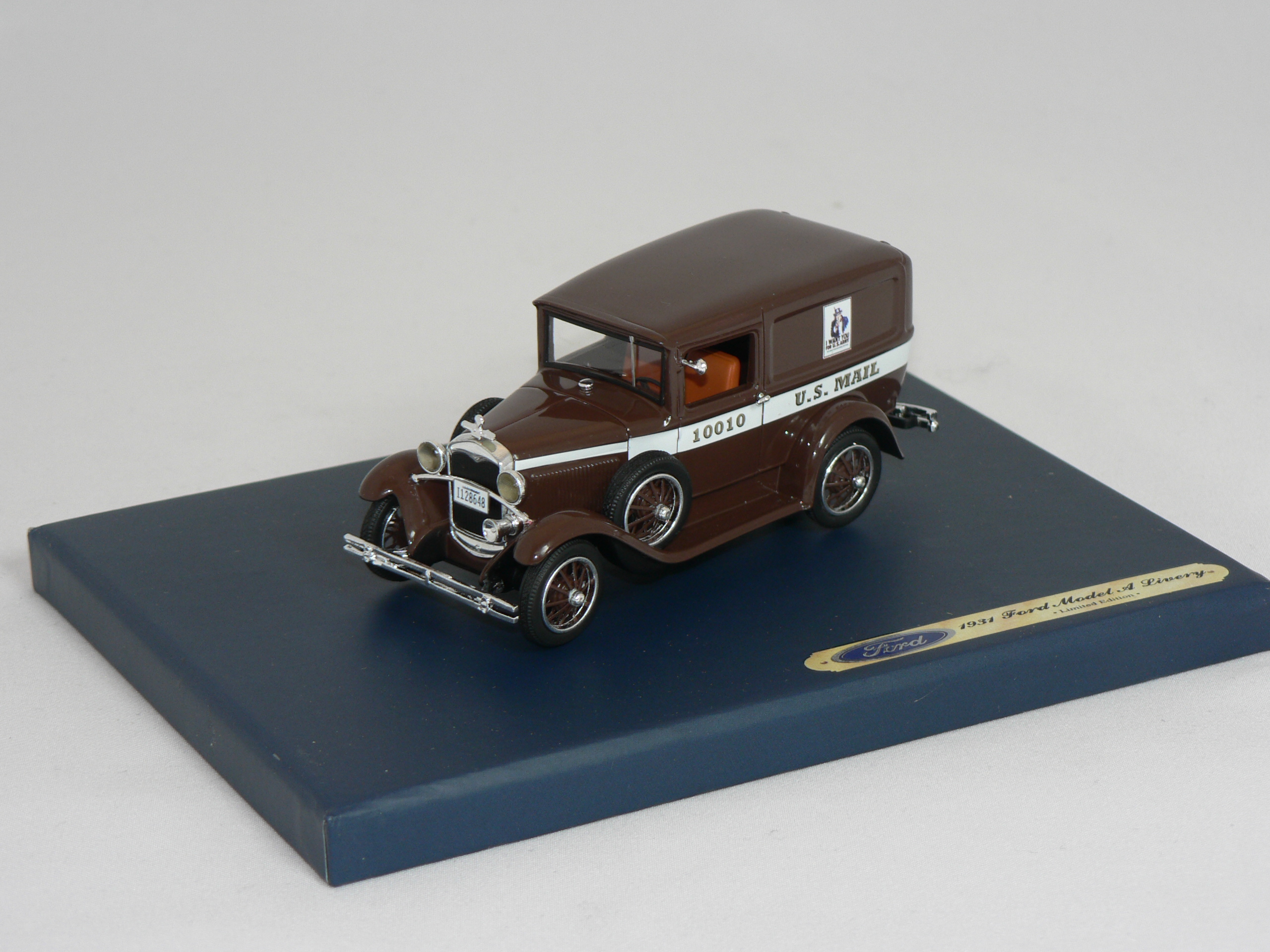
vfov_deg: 14.5
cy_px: 476
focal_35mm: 102
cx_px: 635
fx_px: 3742
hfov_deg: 19.3
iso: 80
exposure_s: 1/60
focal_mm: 16.9
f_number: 3.2
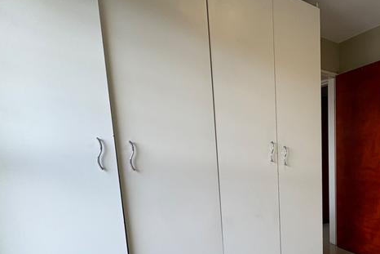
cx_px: 300
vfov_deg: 49.4
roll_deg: +1.5
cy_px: 189
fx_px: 264
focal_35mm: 25
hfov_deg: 65.5
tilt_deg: -7.9
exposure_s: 1/99
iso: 200
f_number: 2.2
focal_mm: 2.22
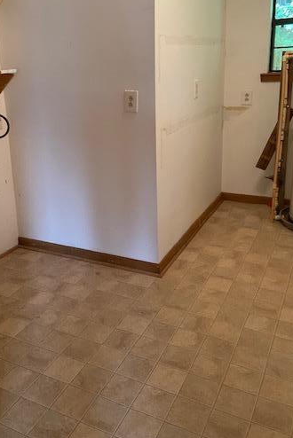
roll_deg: +3.9
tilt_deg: -13.2
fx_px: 427
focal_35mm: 35
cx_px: 103
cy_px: 176
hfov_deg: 37.6
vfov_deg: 54.0
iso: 250
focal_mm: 4.25
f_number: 1.8
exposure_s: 1/60
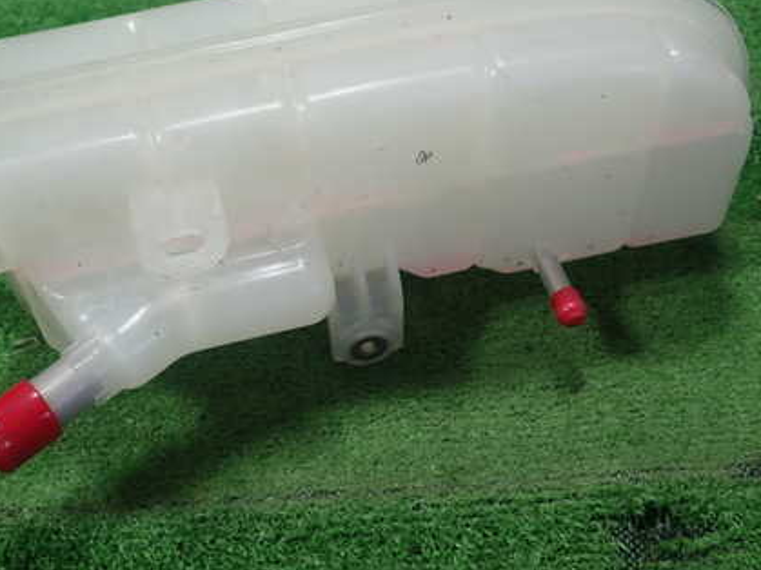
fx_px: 945
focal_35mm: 43
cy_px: 225
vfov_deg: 33.5
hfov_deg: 43.4
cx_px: 274
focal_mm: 5.5
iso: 160
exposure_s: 1/125
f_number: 2.3
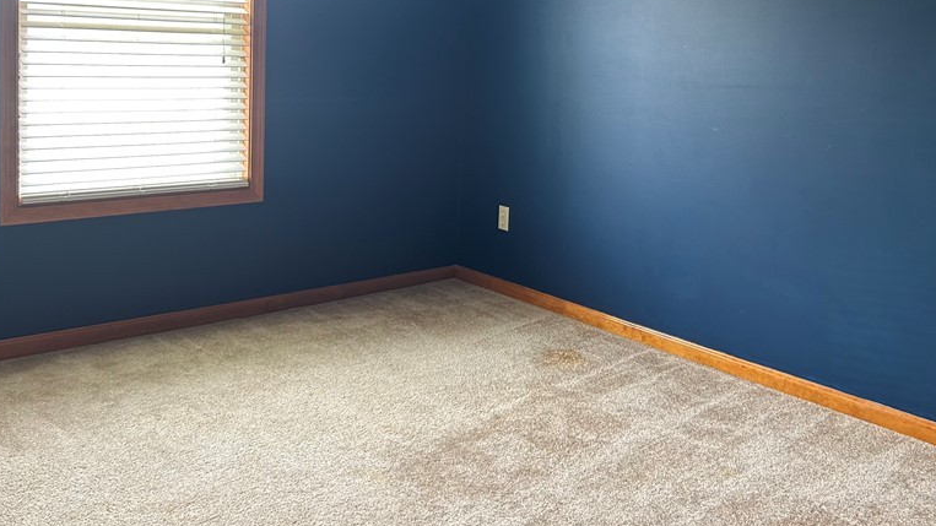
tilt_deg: -4.7
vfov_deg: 30.5
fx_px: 943
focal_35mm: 38
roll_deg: -2.0
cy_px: 109
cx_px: 534
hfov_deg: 52.6
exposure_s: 1/60
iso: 80
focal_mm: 5.7
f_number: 1.5
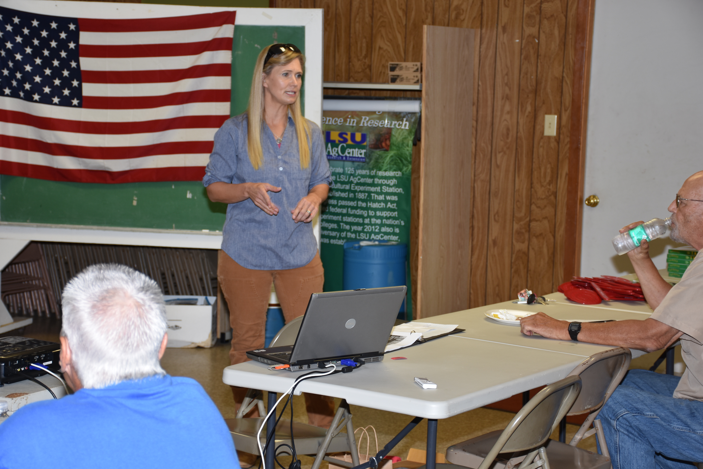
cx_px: 352
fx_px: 1523
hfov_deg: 26.0
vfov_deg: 17.5
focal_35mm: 78
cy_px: 234
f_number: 4.8
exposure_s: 1/60
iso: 200
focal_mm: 52
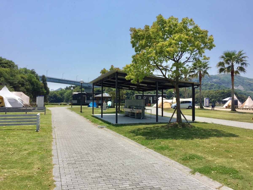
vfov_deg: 48.2
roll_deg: -0.8
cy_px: 95
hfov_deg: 61.7
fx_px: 212
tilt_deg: +0.1
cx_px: 126
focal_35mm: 29
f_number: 2.2
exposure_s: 1/3049
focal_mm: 4.15
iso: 32
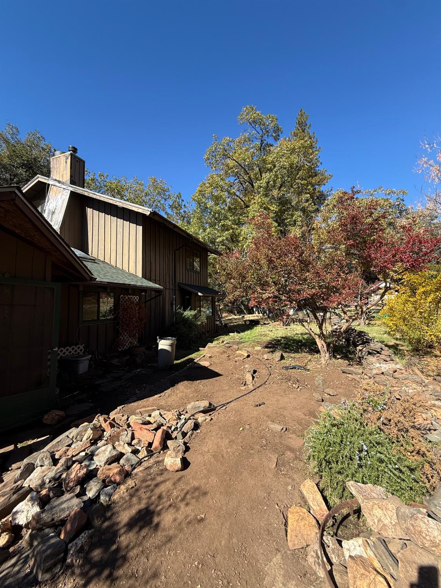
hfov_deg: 85.7
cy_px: 294
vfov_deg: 102.1
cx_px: 220
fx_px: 238
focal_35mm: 14
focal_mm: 2.22
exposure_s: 1/770
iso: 50
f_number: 2.2
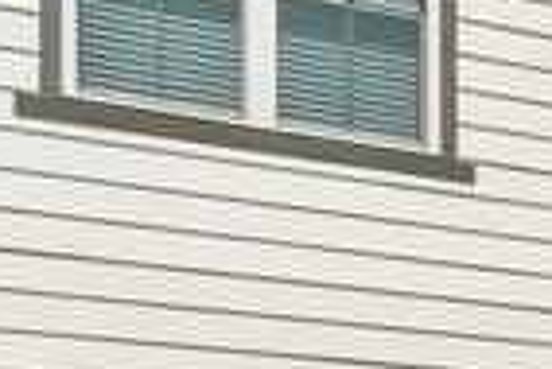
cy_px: 530
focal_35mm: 115
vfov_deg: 11.5
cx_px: 758
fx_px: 1765
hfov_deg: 16.6
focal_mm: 16
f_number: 8
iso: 320
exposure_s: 1/320
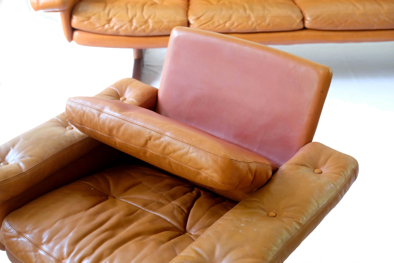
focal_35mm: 53
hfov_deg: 37.5
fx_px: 580
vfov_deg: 25.5
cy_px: 132
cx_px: 197
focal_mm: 35
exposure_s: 1/125
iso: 4000
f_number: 4
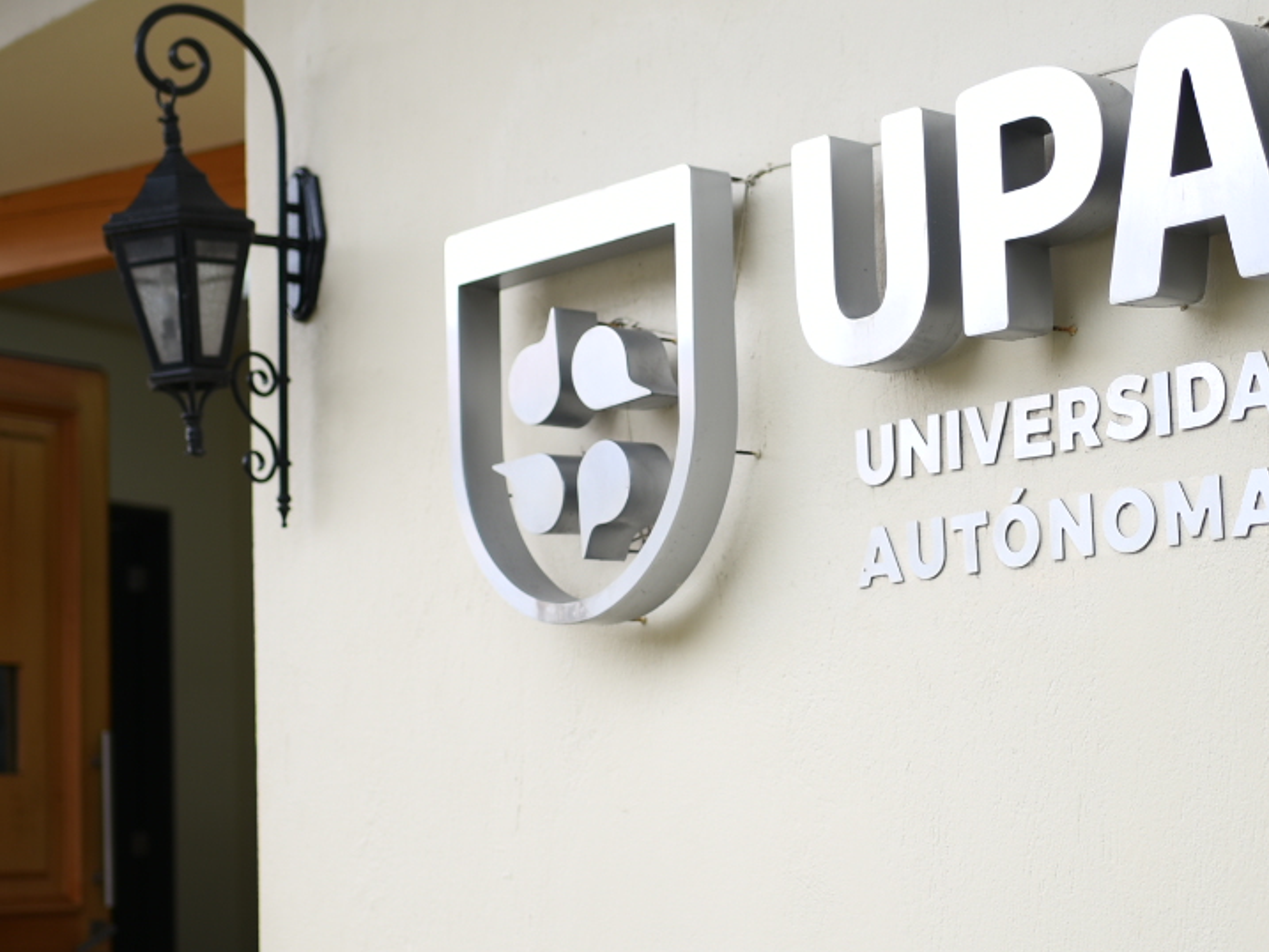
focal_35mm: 76
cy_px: 570
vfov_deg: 19.4
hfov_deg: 25.6
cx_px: 747
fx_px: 2787
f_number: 1.8
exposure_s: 1/400
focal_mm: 35
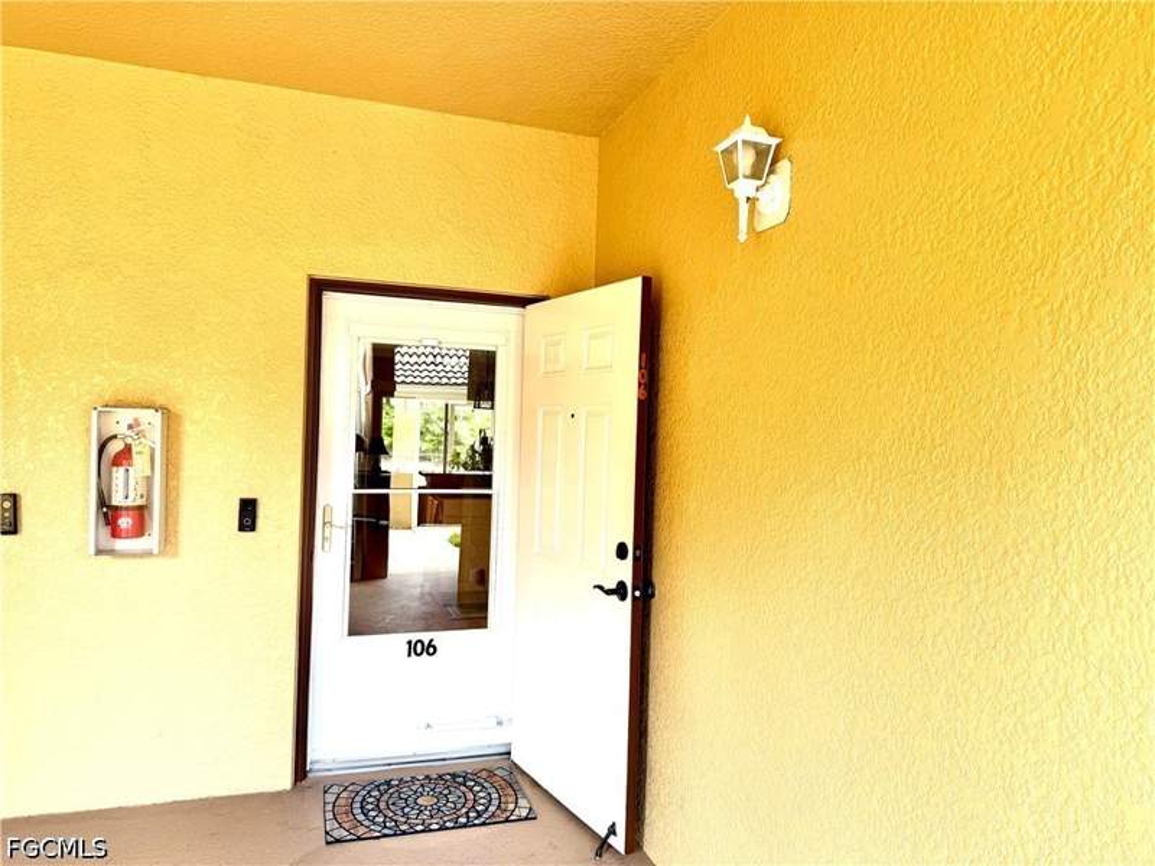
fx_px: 801
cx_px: 578
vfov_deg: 56.8
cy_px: 433
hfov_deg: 71.6
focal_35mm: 24
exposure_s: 1/121
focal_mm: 6.76
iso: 100
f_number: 1.78
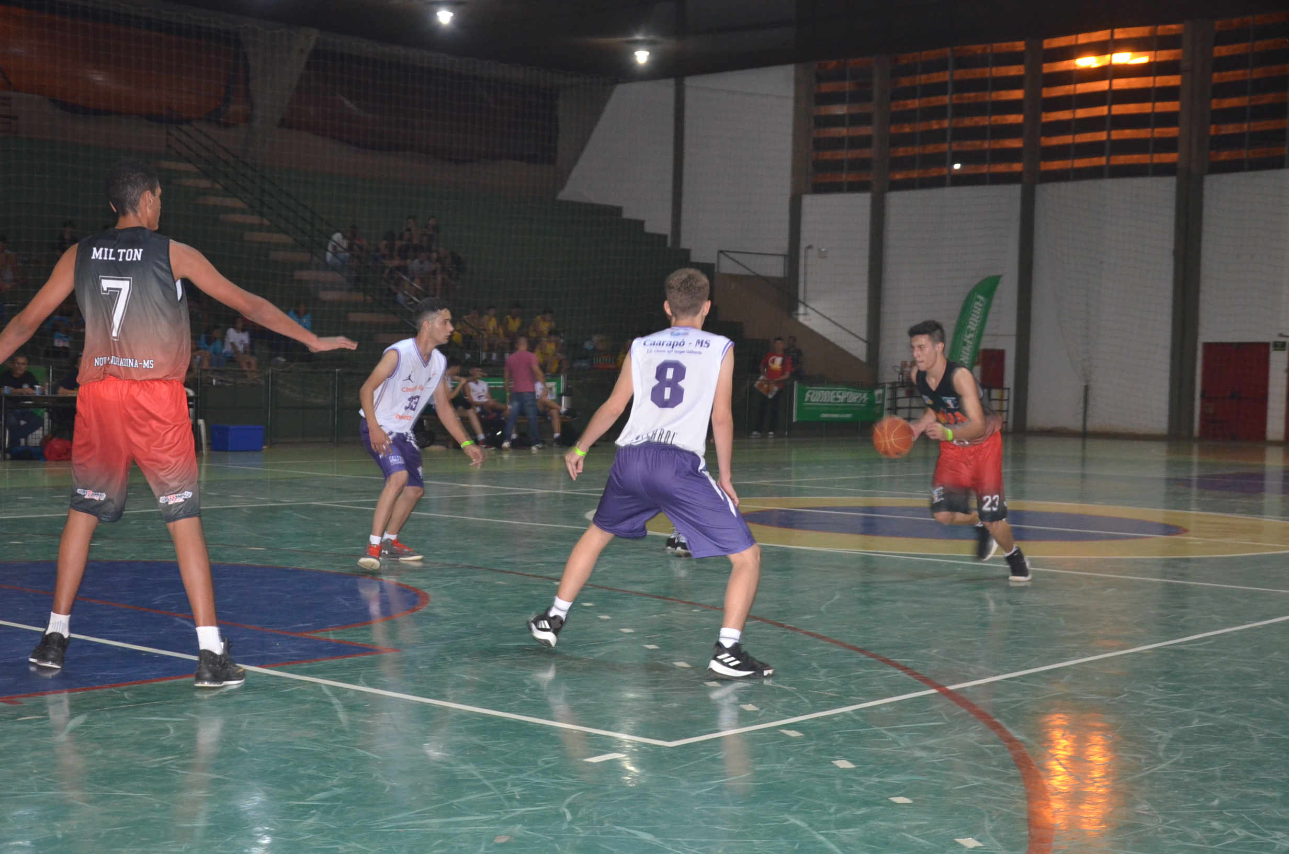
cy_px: 427
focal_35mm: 60
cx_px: 644
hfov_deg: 33.5
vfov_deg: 22.5
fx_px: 2144
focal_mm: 40
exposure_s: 1/60
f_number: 5.6
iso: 1600
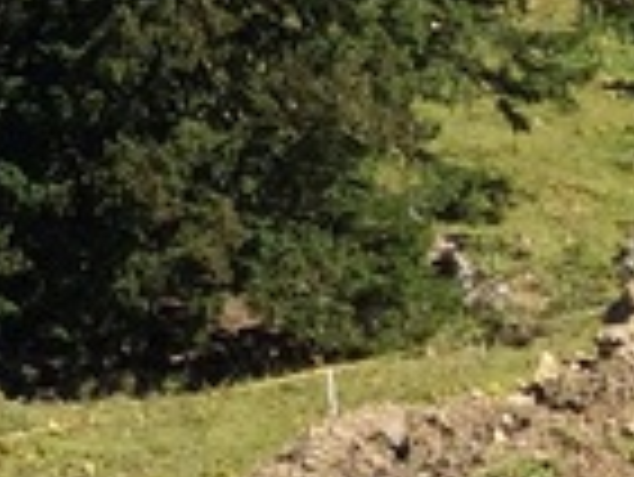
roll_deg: -6.1
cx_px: -1349
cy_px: -468
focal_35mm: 211
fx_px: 3868
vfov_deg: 6.8
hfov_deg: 7.9
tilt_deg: -2.5
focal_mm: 4.15
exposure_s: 1/1580
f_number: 2.2
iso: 32
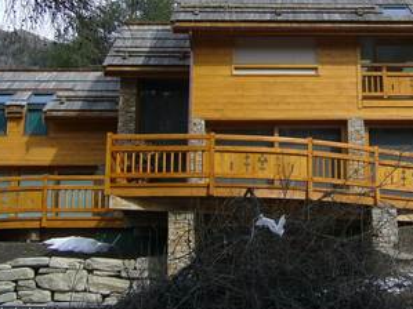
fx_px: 930
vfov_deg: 18.8
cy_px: 79
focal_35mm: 78
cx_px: 287
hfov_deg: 24.9
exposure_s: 1/640
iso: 100
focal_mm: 5.8
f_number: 5.6
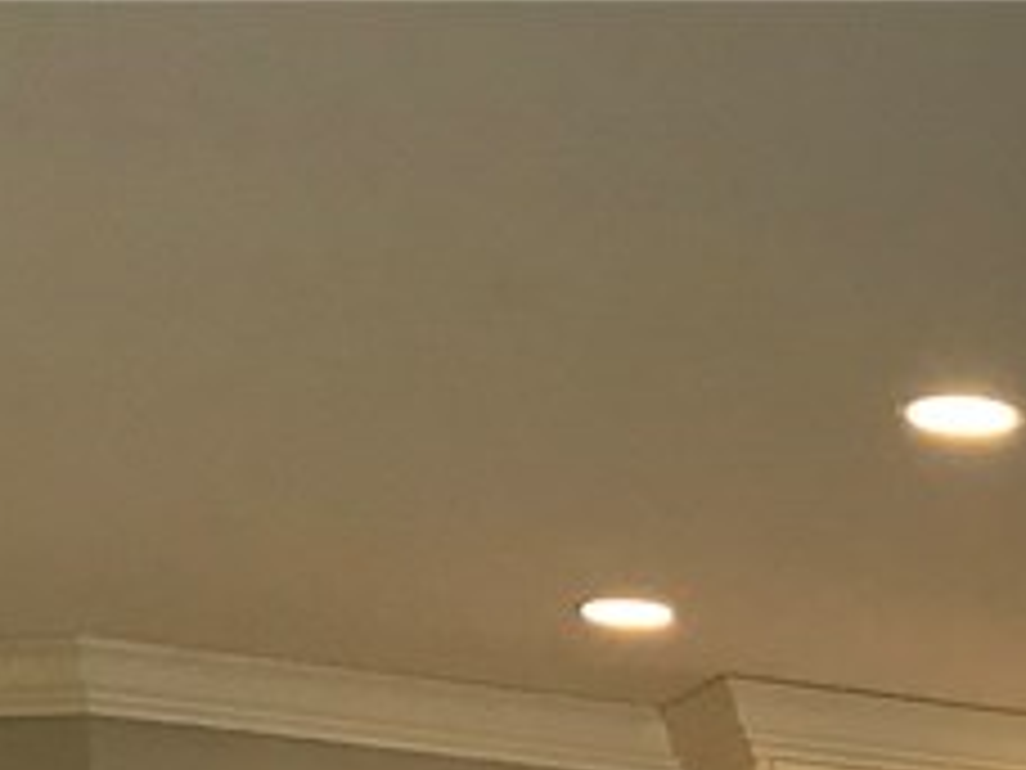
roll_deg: -0.3
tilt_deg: -4.2
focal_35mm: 126
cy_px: 1725
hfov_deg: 14.9
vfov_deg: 10.4
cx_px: 1350
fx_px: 3735
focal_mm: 3.99
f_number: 1.8
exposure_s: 1/24
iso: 40
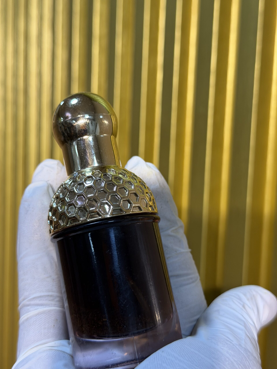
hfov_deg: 30.3
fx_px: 512
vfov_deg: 39.7
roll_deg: -3.2
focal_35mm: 48
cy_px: 184
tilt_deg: -6.6
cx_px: 138
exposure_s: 1/121
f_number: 1.78
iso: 80
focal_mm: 6.76
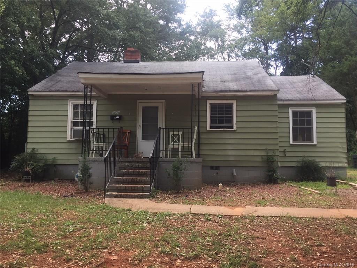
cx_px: 178
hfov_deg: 61.7
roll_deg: -1.3
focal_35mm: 29
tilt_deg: +4.3
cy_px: 134
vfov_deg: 48.2
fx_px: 299
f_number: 2.2
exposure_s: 1/179
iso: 32
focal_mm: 4.15
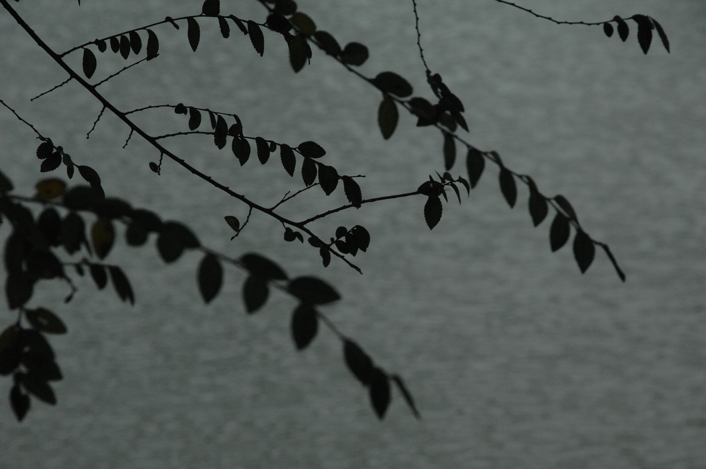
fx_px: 3819
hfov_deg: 10.6
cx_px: 353
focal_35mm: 195
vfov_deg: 7.0
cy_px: 234
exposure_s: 1/500
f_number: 11
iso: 640
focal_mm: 130
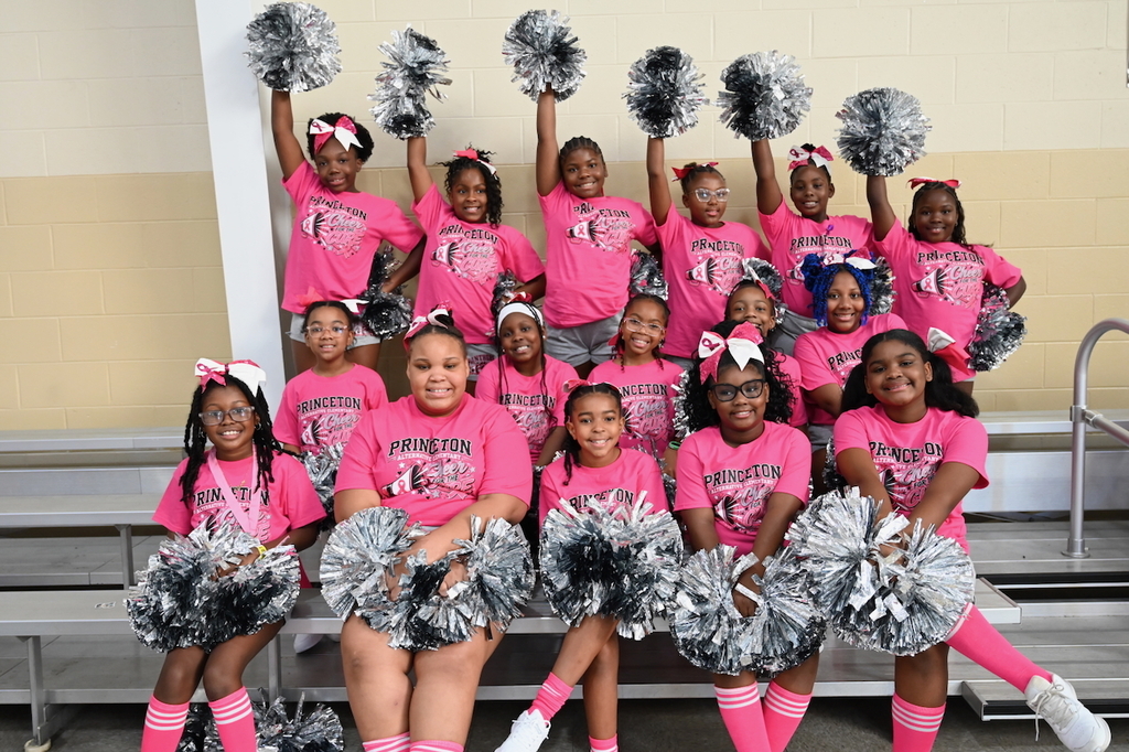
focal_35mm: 30
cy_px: 376
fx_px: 925
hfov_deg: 62.8
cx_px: 564
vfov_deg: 44.2
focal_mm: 29.5
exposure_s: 1/125
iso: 2200
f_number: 4
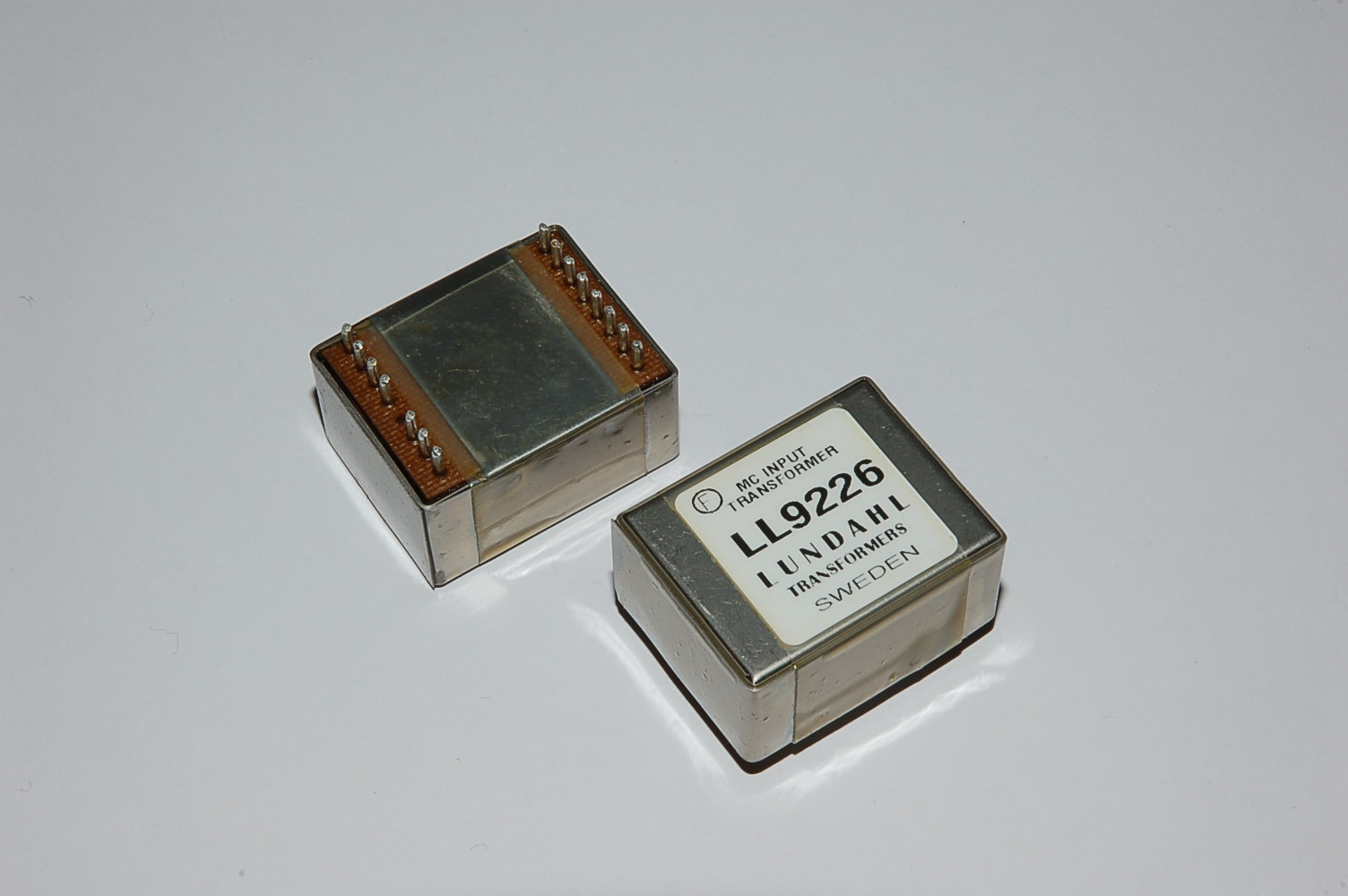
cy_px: 448
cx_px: 674
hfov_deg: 19.5
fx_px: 3928
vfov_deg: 13.0
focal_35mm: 105
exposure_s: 1/60
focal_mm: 70
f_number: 22
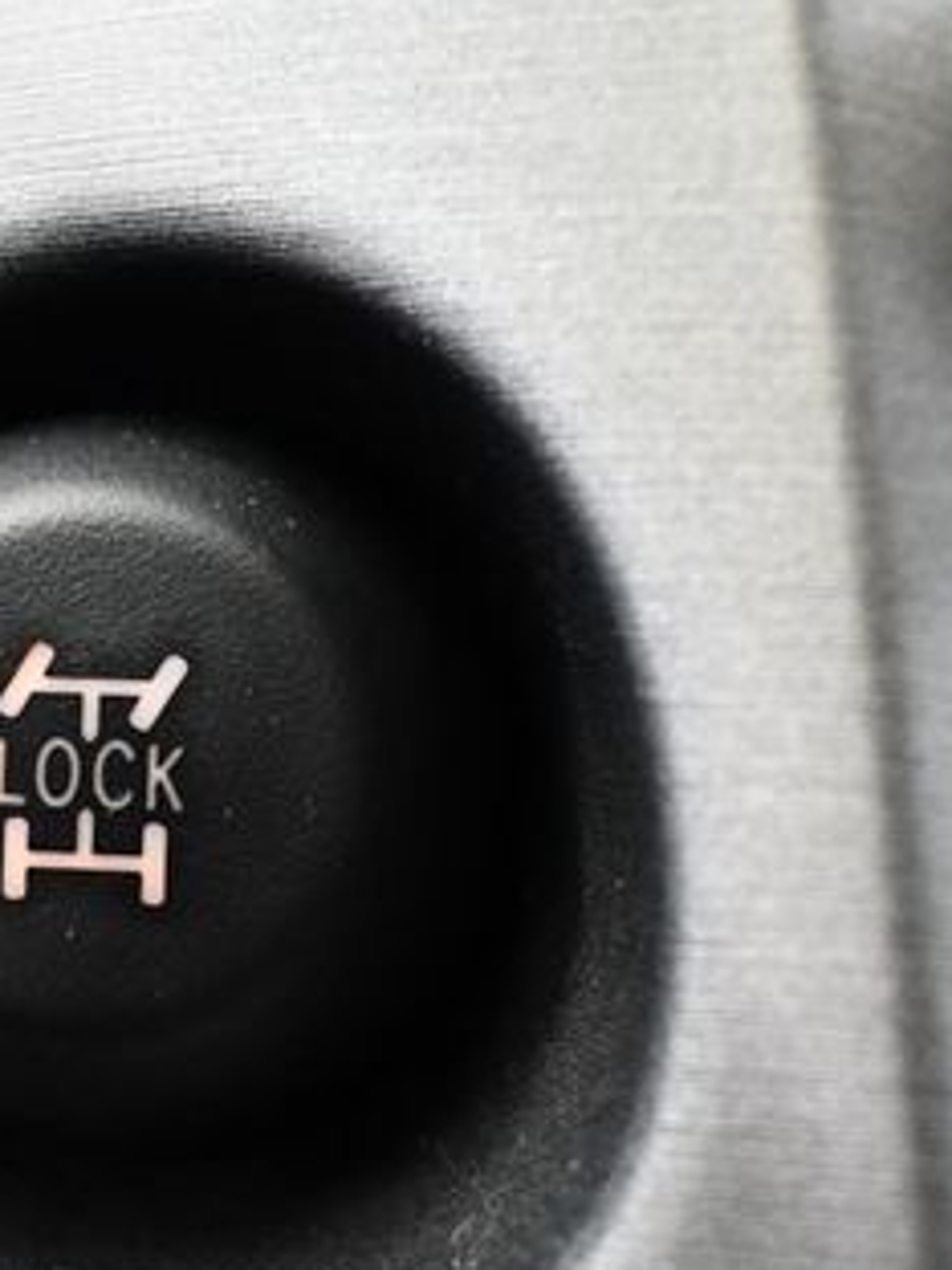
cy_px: 826
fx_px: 2603
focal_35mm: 71
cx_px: 350
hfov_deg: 20.7
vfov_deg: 27.3
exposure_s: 1/80
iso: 3200
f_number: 3.5
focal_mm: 18
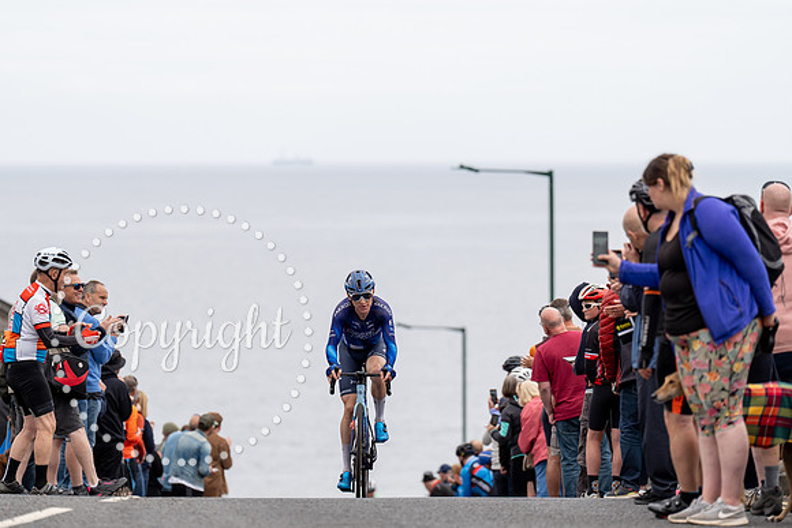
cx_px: 396
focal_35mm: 197
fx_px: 4335
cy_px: 264
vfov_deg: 7.0
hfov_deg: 10.4
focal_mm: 194
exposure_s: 1/1000
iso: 320
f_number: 3.5
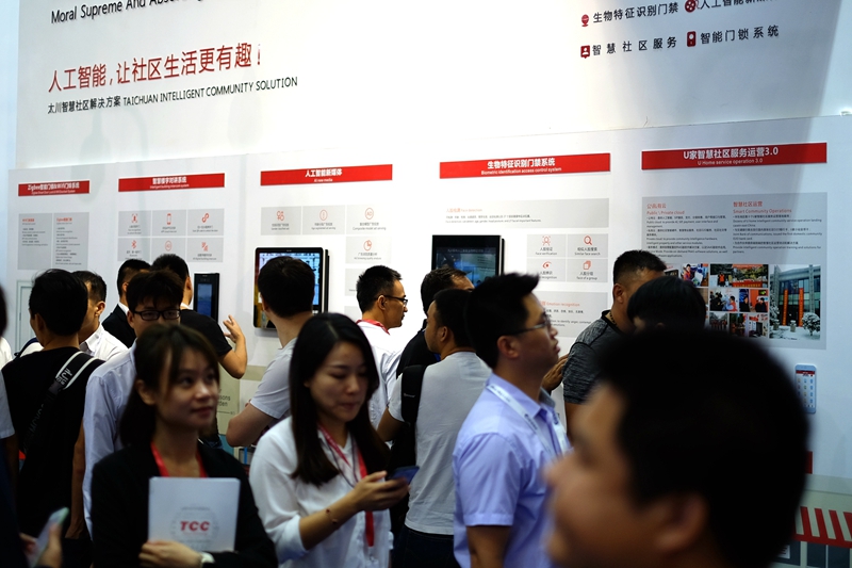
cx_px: 426
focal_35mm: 53
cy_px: 284
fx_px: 1254
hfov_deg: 37.5
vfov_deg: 25.5
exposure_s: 1/420
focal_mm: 35
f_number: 1.4
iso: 200
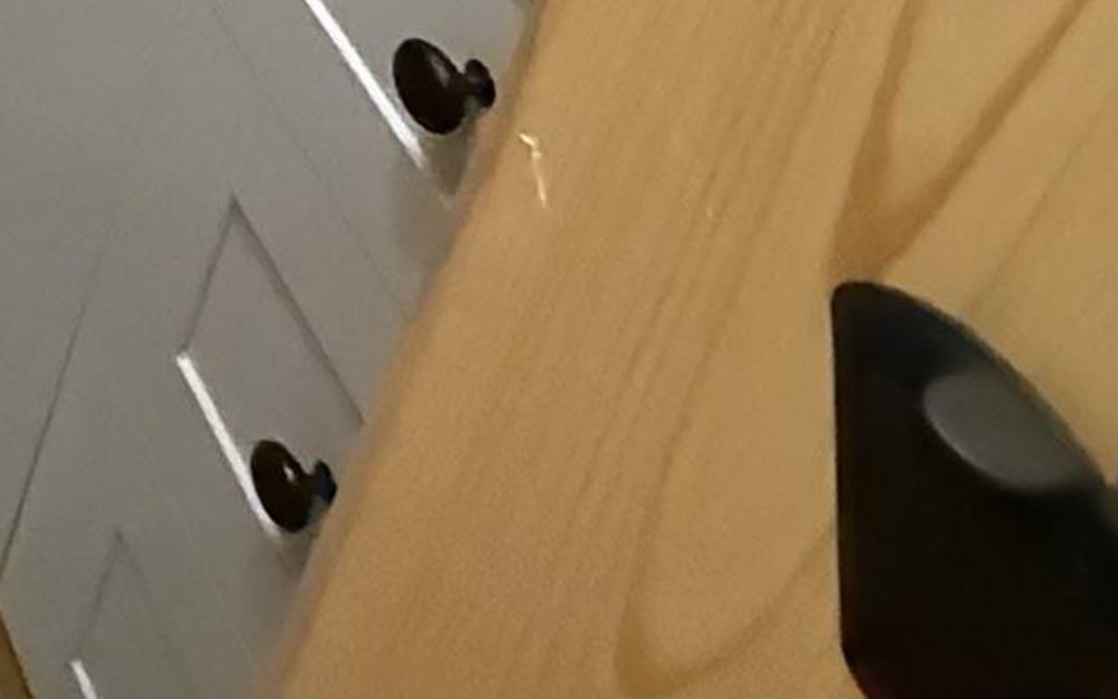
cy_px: -1089
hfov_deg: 20.4
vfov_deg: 12.8
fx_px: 2194
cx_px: -887
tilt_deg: -23.1
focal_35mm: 72
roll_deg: -1.6
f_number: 2.2
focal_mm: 2.22
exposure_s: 1/60
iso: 1250
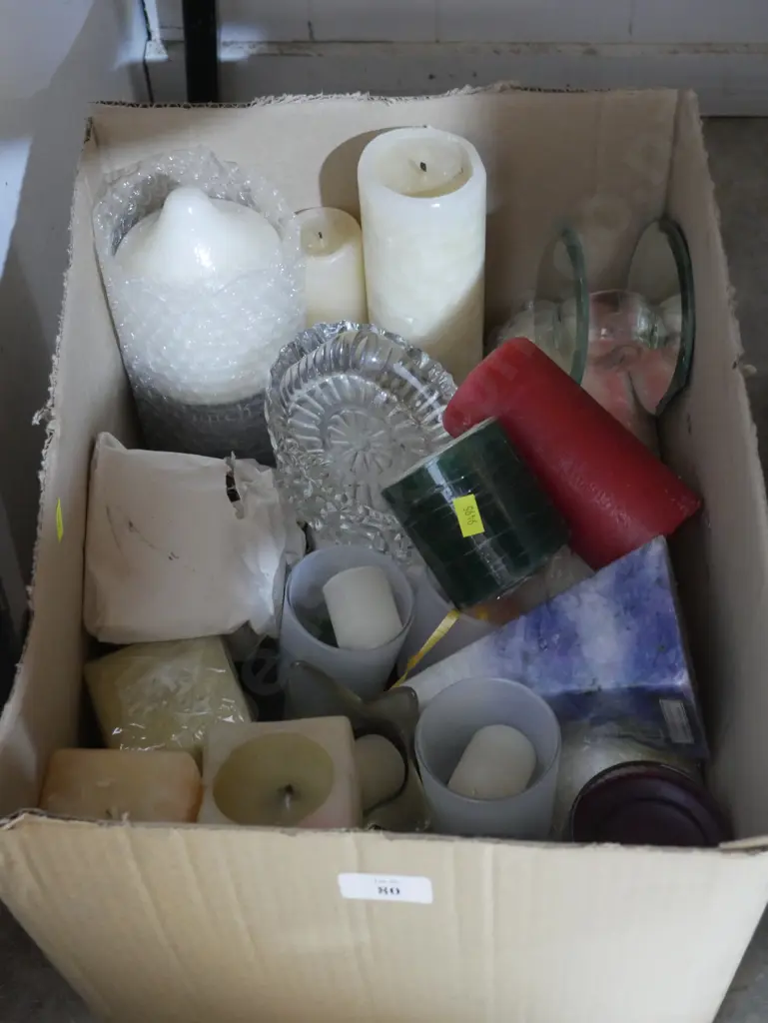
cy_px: 512
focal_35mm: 50
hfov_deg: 29.1
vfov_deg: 38.2
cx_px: 384
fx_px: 1478
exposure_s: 1/10
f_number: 5.3
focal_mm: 25
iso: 3200
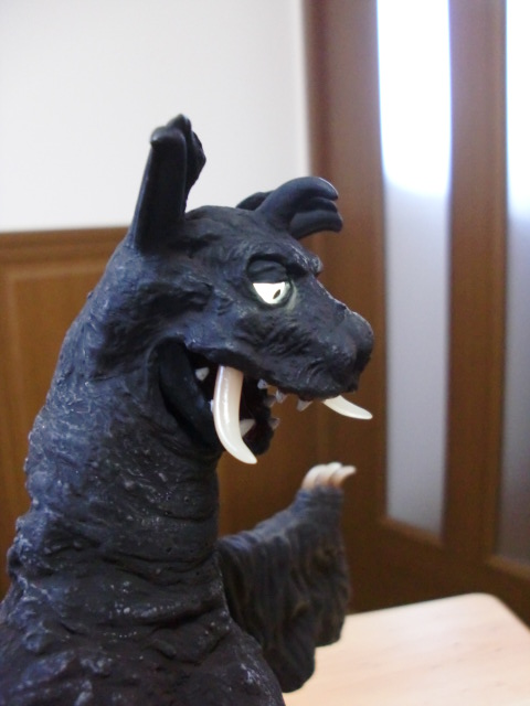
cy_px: 353
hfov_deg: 39.7
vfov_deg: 51.4
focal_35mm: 36
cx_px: 265
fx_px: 735
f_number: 2.8
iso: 800
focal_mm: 6.3
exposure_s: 1/60
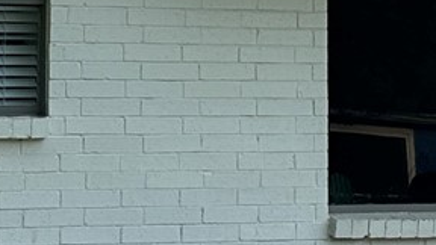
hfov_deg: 11.5
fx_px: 2150
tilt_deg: +4.6
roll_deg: -0.3
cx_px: 366
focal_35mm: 186
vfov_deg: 6.5
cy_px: -65
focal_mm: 6.86
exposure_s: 1/864
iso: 80
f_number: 1.78
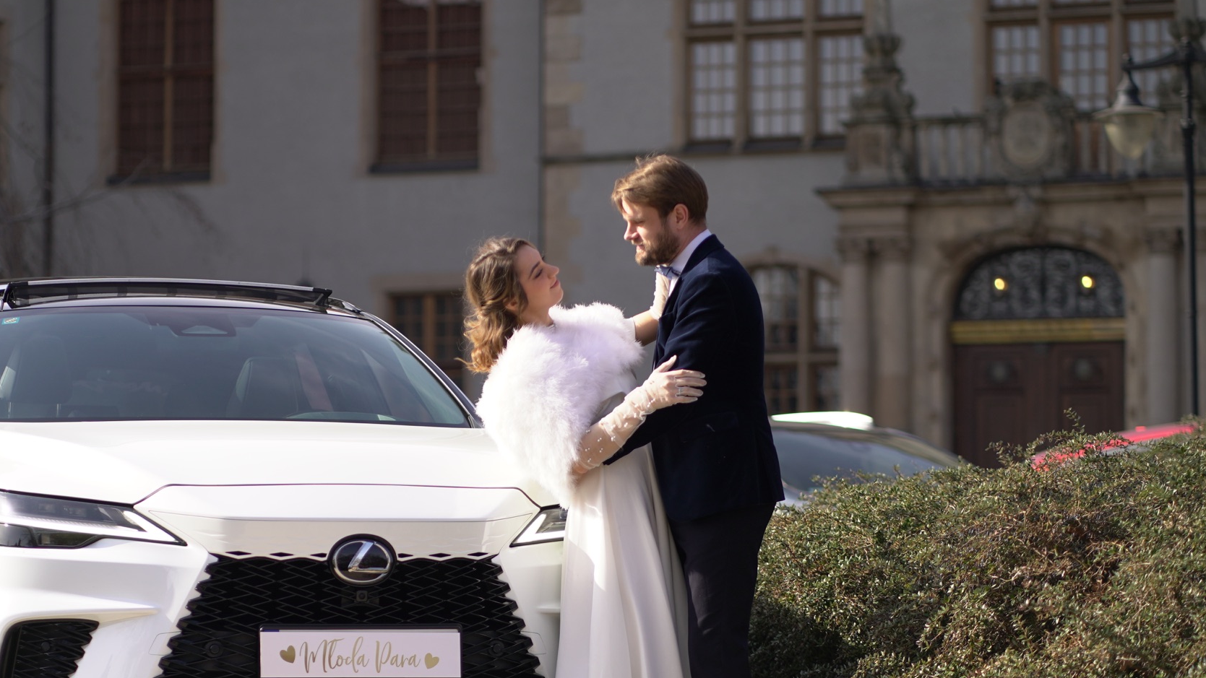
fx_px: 4093
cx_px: 415
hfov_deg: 16.7
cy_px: 442
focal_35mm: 128
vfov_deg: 9.5
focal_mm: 85
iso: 160
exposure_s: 1/5000
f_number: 2.2
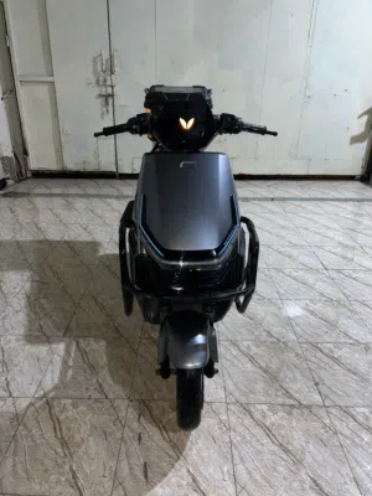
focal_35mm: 26
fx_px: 373
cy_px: 248
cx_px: 186
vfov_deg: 67.3
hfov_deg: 53.1
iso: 64
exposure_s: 1/20
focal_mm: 5.7
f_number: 1.5
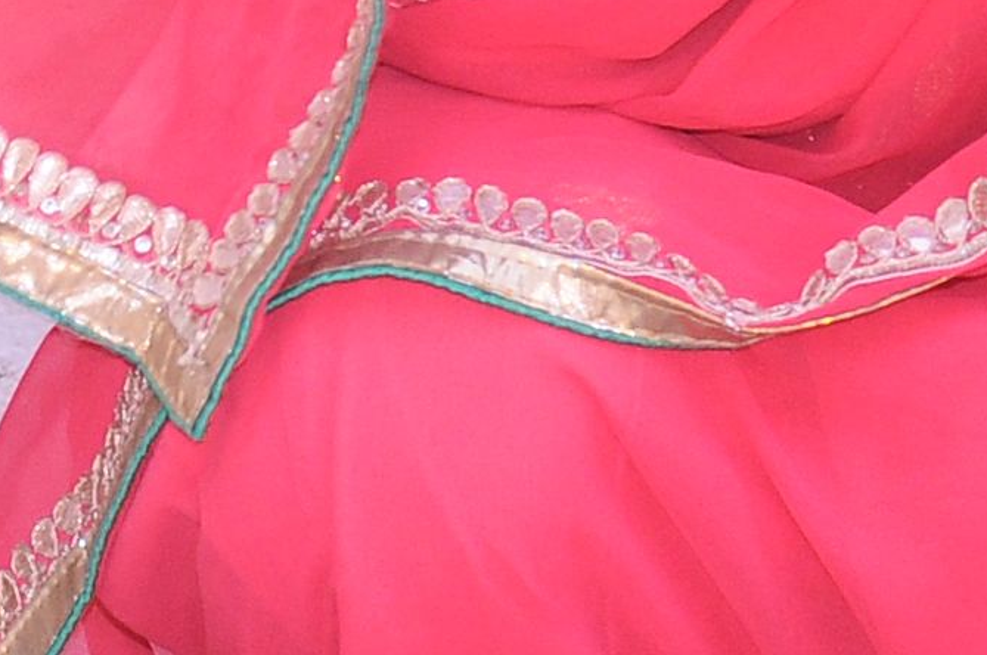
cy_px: 232
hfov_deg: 6.2
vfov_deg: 4.2
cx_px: -856
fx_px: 8952
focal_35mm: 327
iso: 320
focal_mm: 34
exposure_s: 1/60
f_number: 4.2
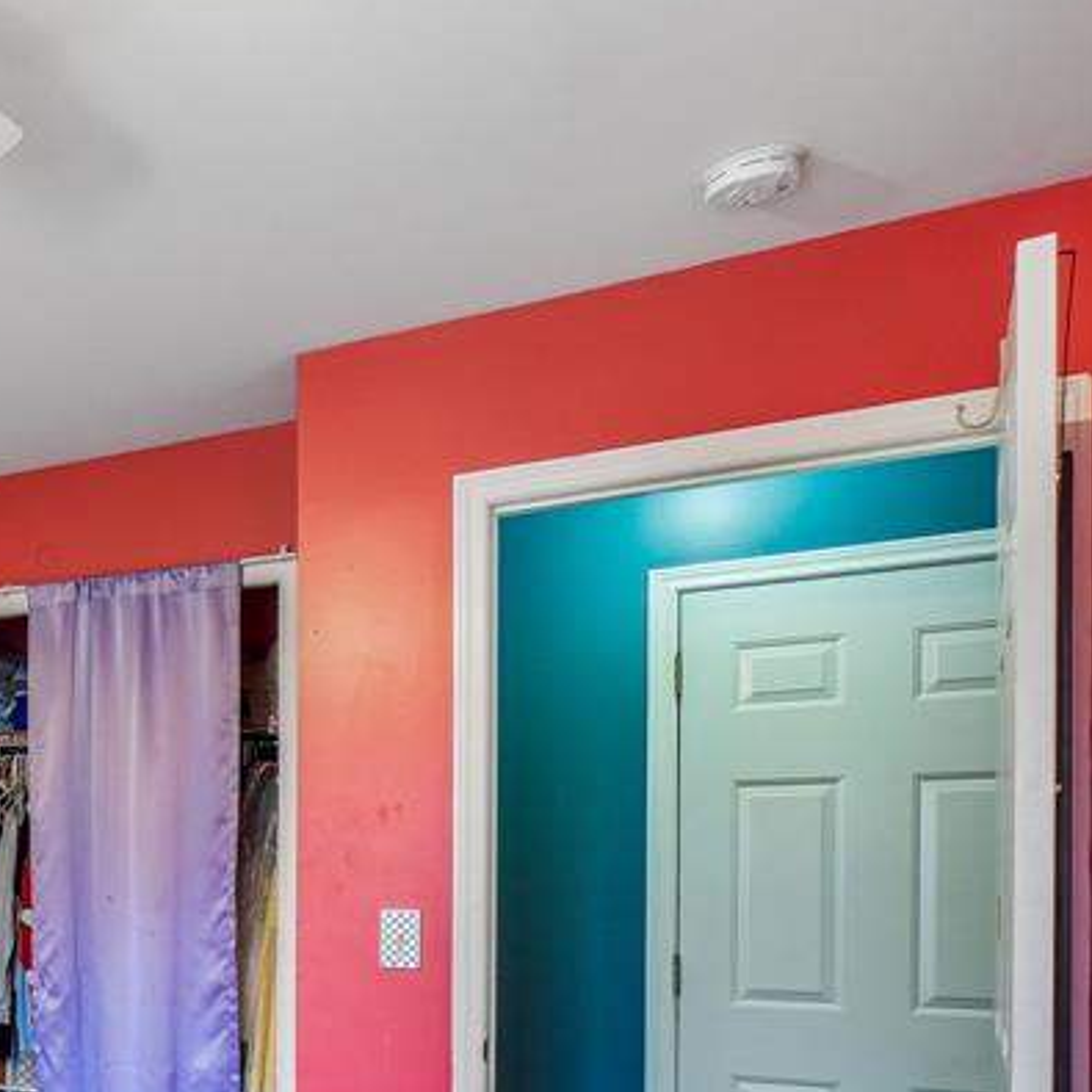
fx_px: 1178
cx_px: -177
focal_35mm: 33
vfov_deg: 46.5
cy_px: 910
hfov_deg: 38.6
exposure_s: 1/8
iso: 400
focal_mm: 10
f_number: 8
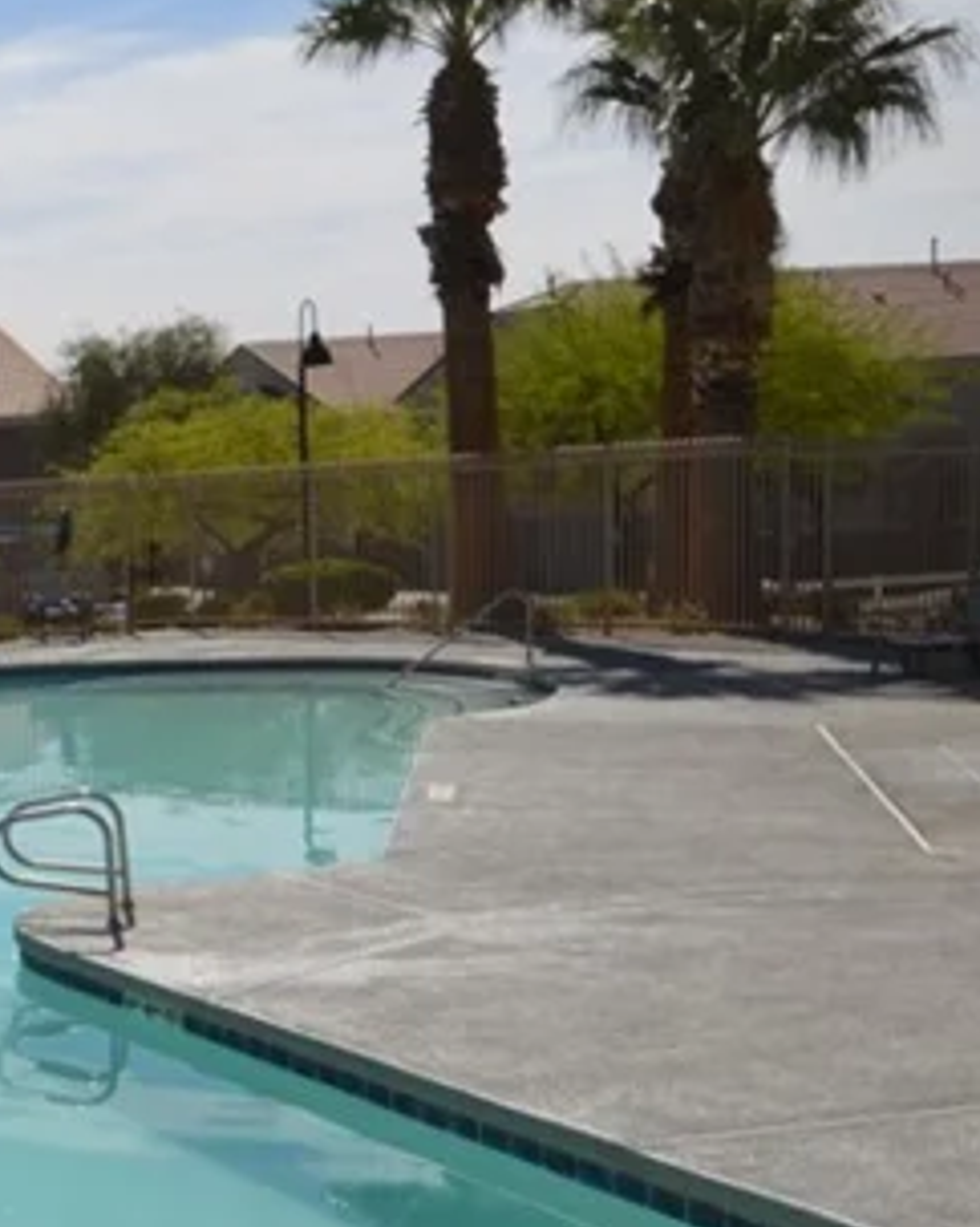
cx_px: -539
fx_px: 2069
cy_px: 830
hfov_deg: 21.7
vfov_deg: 32.7
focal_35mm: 57
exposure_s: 1/200
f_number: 13
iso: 100
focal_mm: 12
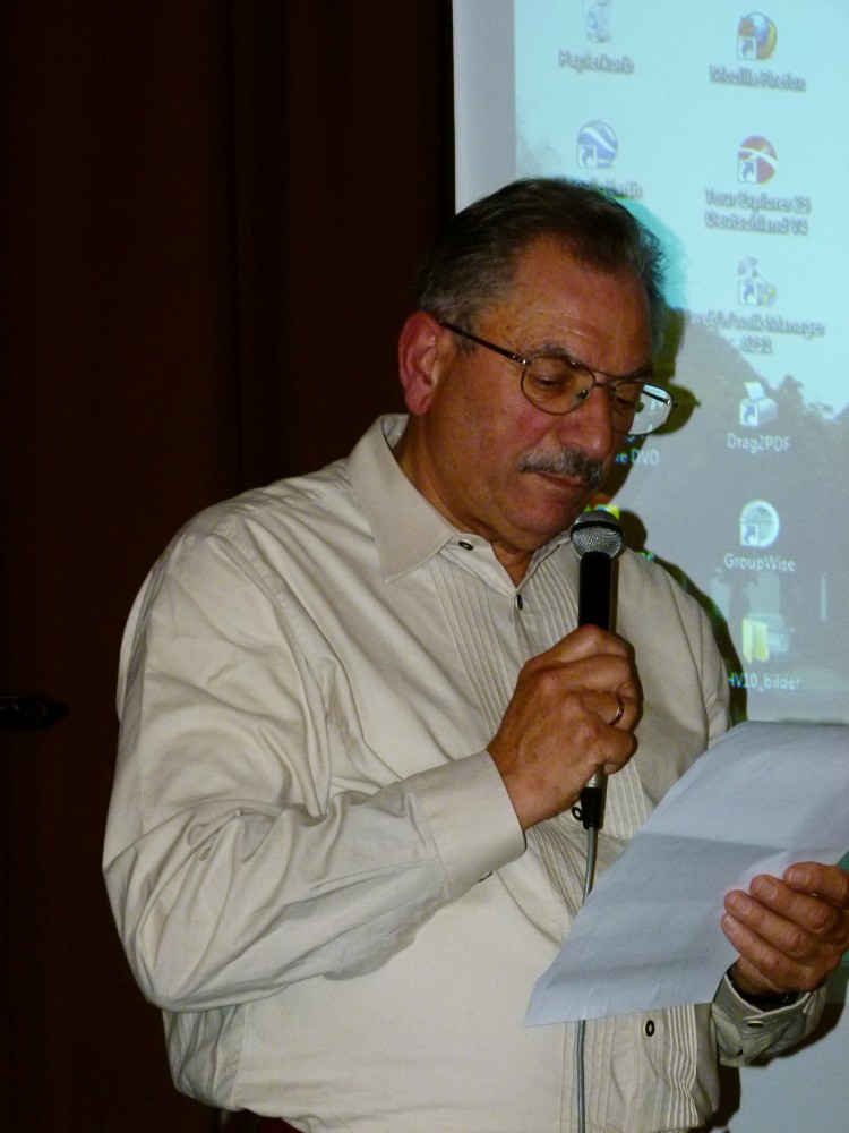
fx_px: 4611
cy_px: 566
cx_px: 424
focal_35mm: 141
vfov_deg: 14.0
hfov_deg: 10.5
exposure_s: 1/60
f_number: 3.6
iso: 400
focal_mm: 25.3
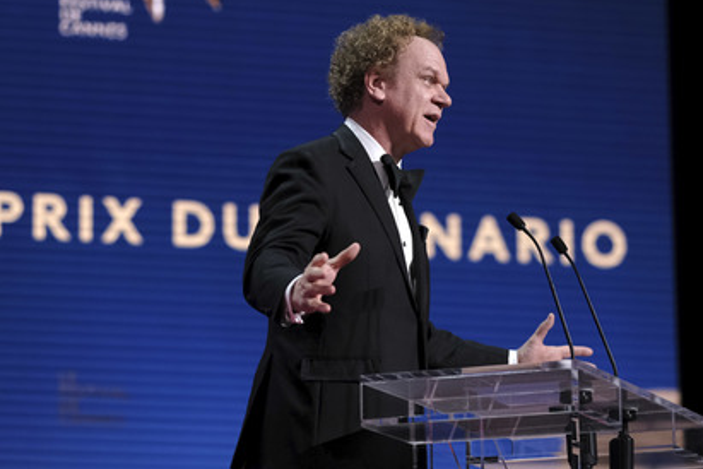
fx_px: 2890
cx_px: 358
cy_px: 233
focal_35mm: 148
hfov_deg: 13.9
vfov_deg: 9.3
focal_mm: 90
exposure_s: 1/500
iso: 1600
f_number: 2
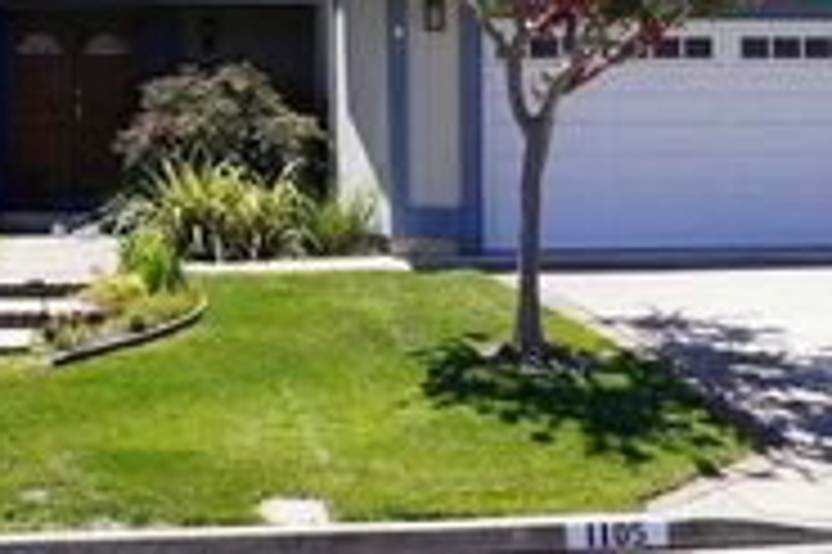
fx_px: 1971
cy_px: 119
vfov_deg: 15.9
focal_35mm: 85
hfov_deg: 23.8
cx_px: 378
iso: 100
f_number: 9
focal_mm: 21
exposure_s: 1/125
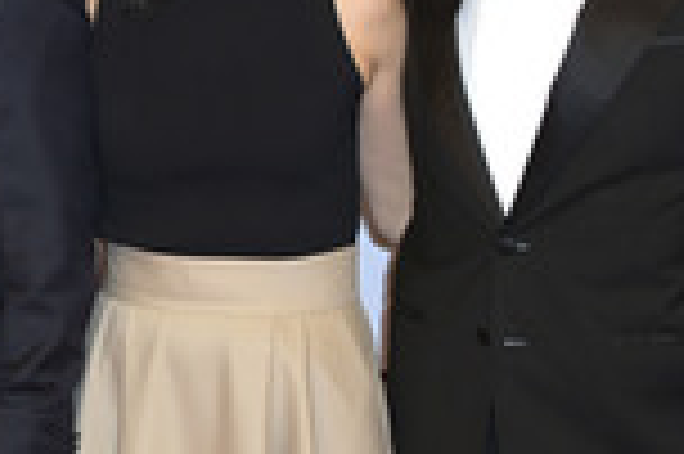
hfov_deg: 14.1
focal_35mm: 142
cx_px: -92
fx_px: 2695
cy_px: 229
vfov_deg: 9.6
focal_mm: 48
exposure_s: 1/250
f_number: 6.3
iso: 400
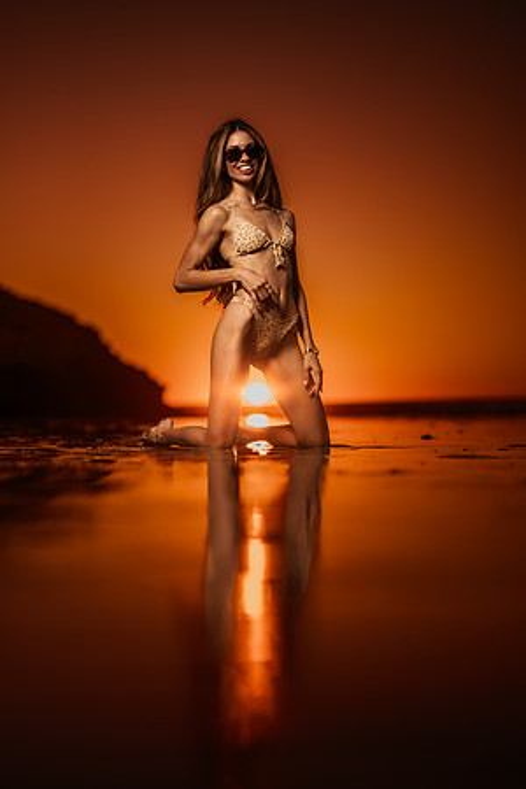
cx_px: 263
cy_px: 394
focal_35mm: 58
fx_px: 1271
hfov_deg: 23.4
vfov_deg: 34.5
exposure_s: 1/8000
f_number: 1.4
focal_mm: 58
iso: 100
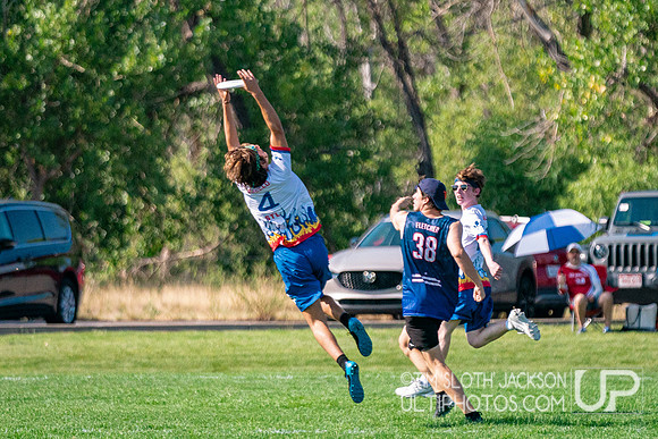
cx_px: 352
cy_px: 210
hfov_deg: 5.9
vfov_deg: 4.0
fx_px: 6350
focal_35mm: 347
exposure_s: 1/32000
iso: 1000
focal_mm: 200
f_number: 2.8
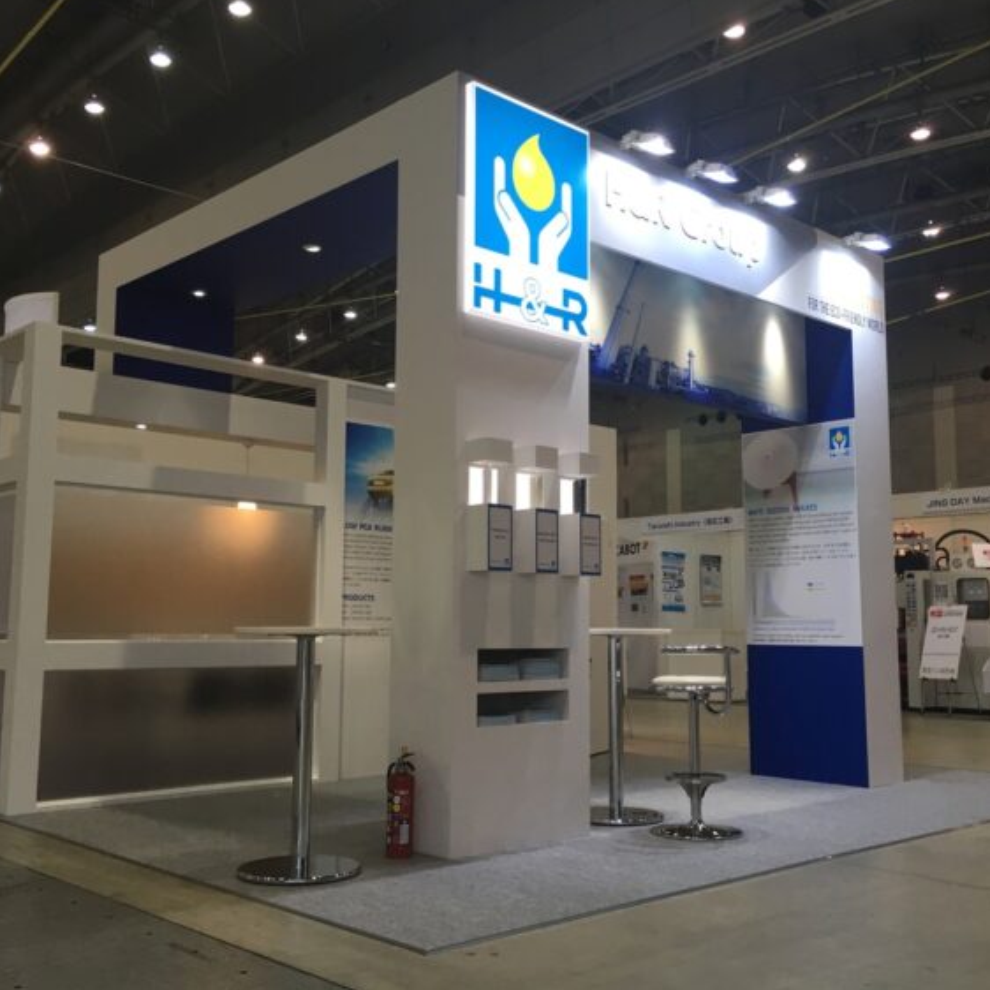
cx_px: 521
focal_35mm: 35
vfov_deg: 47.2
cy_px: 488
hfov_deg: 47.2
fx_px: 1132
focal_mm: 4.15
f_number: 2.2
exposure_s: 1/30
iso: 25
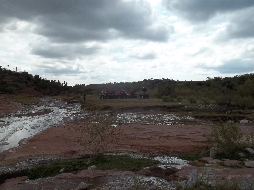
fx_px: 242
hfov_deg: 55.4
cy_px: 95
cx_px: 127
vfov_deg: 42.9
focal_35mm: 33
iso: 64
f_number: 8
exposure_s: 1/200
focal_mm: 5.9
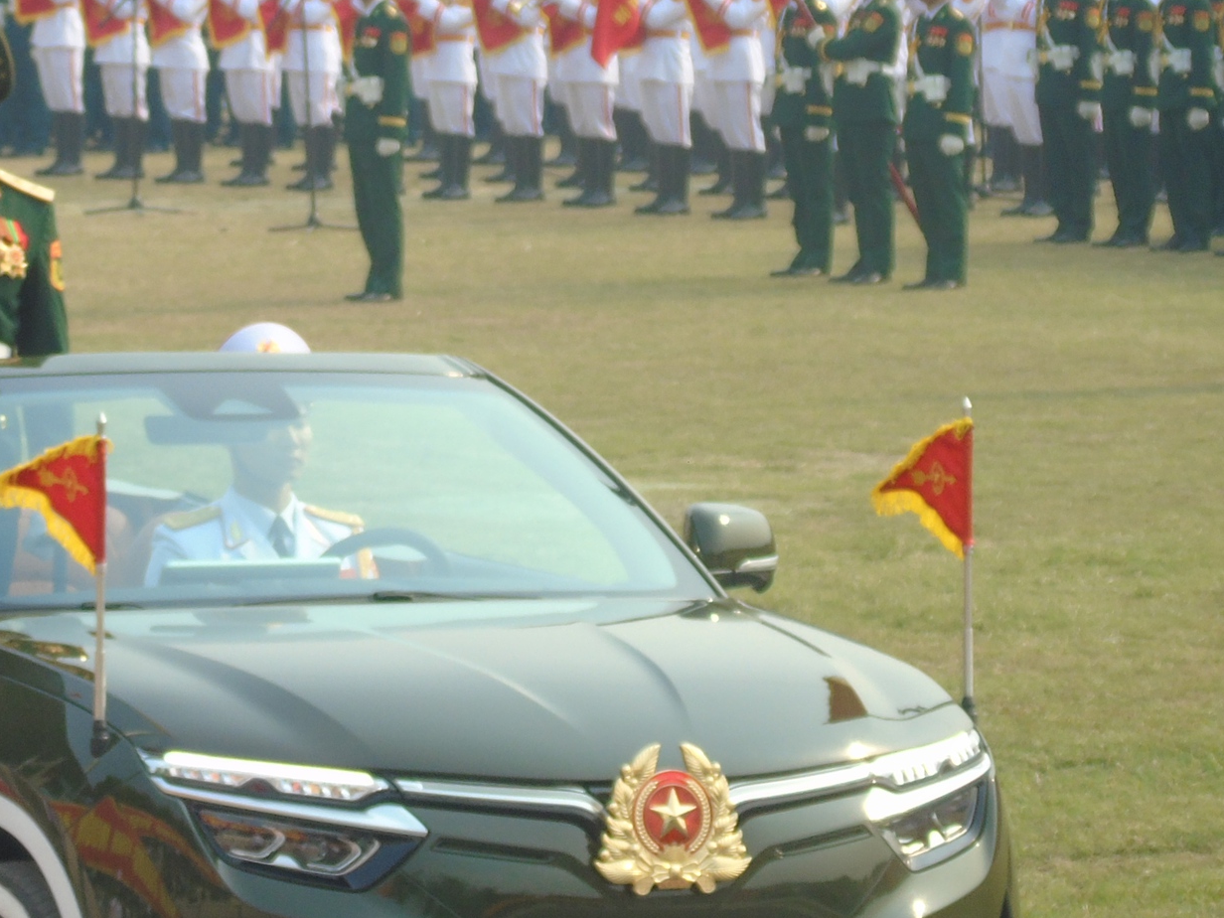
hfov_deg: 6.7
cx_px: 314
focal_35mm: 295
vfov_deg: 5.0
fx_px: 10431
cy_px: 294
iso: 80
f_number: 4.7
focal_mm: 25
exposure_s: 1/200
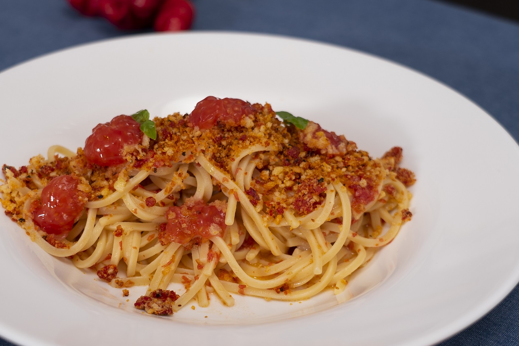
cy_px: 236
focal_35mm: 66
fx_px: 952
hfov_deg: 30.4
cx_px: 199
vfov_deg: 20.5
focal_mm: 40
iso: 400
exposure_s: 1/80
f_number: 4
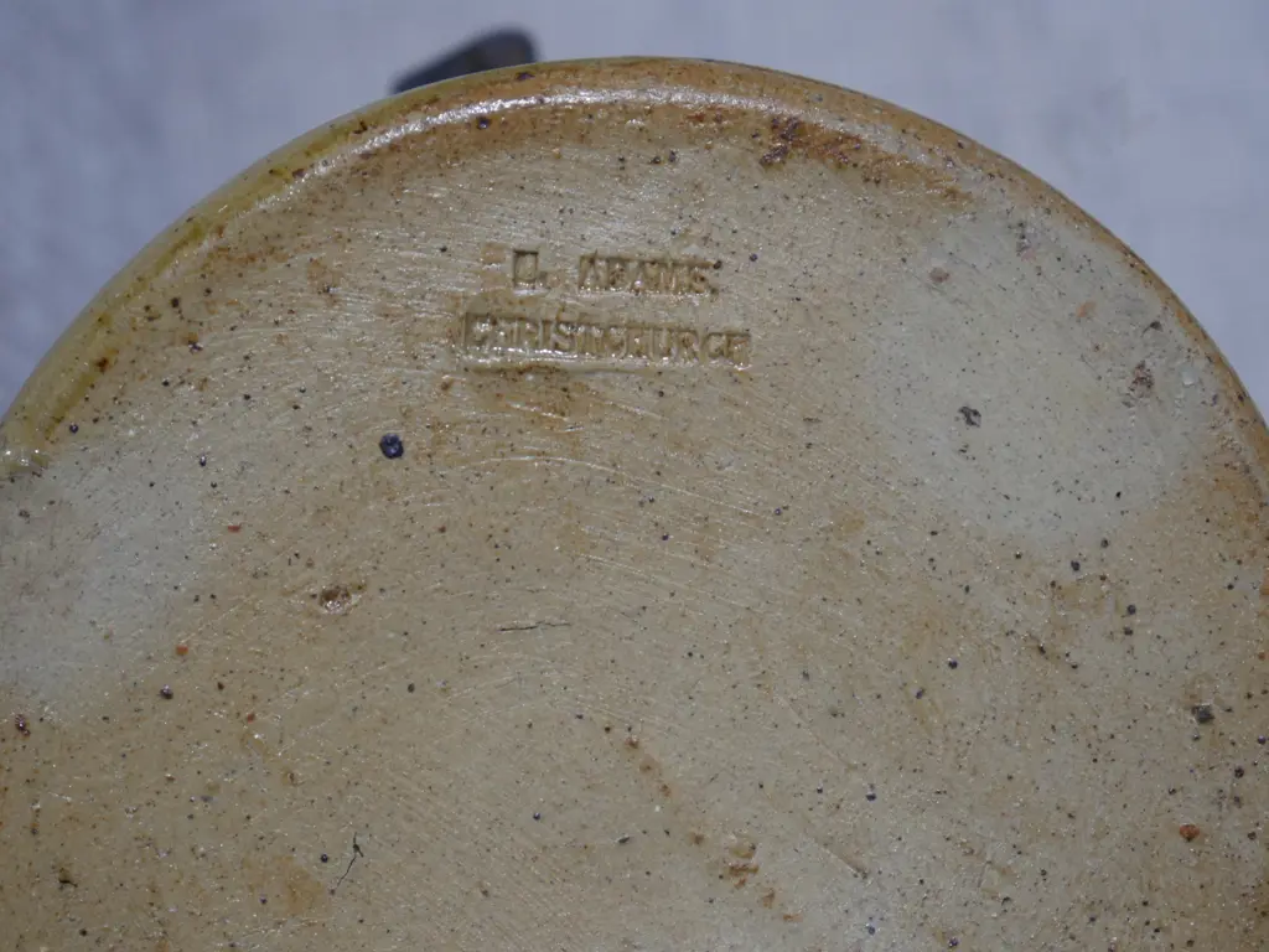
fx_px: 3079
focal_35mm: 84
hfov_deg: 23.3
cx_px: 634
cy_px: 476
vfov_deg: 17.6
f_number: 5.6
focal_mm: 42
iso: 500
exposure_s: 1/100
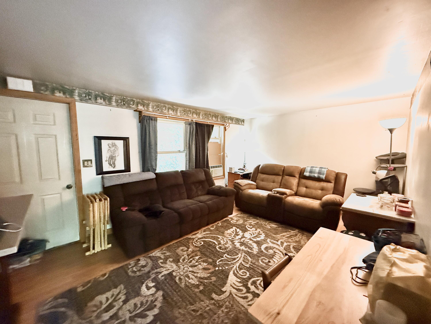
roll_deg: -0.7
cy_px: 162
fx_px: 174
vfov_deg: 85.7
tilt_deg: -4.7
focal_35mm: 14
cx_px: 216
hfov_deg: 102.1
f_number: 2.2
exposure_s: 1/60
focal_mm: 2.22
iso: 1000
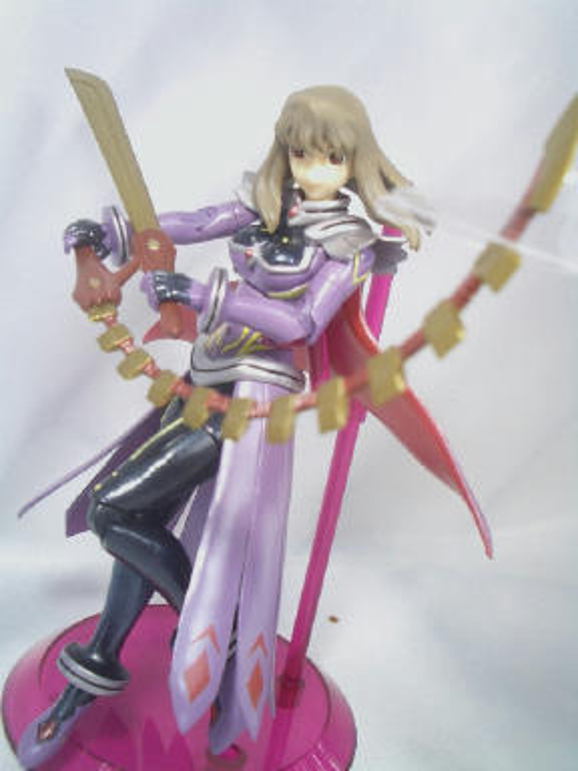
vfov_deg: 45.8
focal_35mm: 41
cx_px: 289
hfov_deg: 35.1
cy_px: 386
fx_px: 913
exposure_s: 1/80
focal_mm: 6.8
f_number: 2.8
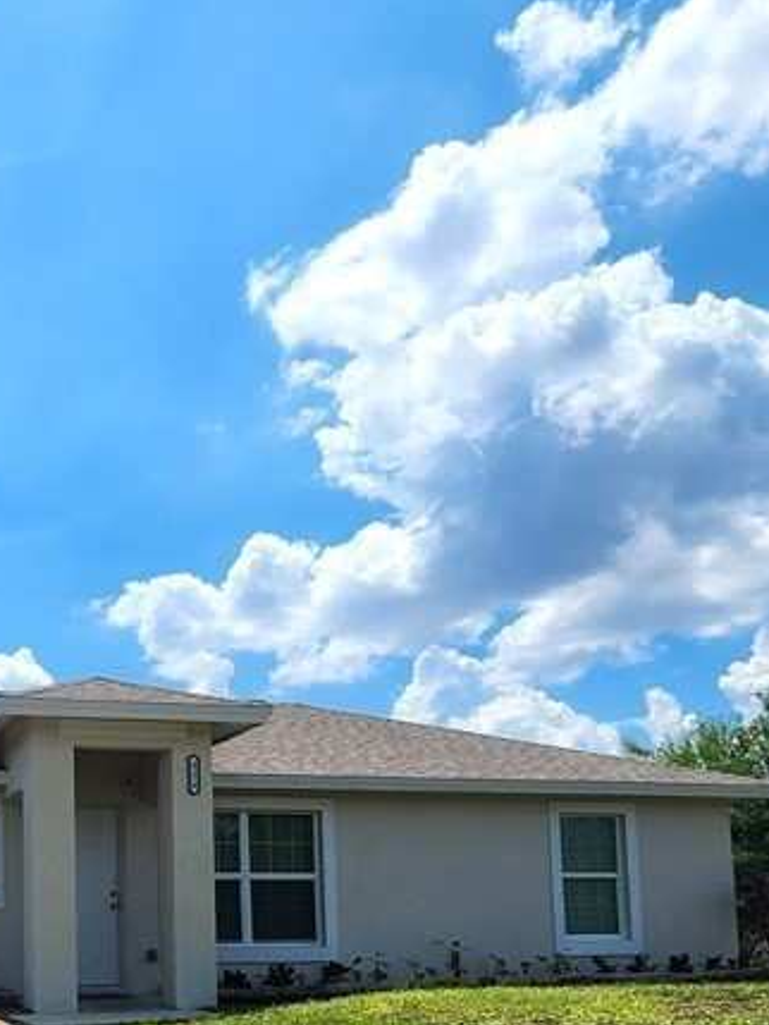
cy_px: 835
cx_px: 5
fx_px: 918
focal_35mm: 31
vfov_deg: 54.0
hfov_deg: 40.1
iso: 50
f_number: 2.2
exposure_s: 1/3967
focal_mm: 2.2
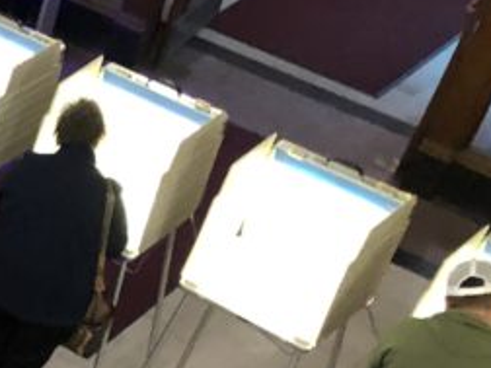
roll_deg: +1.7
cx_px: -475
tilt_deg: -44.1
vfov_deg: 12.5
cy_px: 498
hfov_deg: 14.5
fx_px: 1617
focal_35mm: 114
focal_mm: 3.99
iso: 100
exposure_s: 1/5
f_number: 1.8
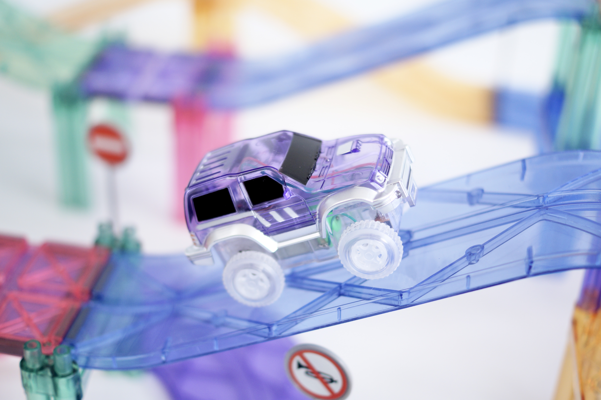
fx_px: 876
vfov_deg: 25.7
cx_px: 300
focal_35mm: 52
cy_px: 200
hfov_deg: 37.9
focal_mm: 35
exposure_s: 1/100
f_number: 1.8
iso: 200
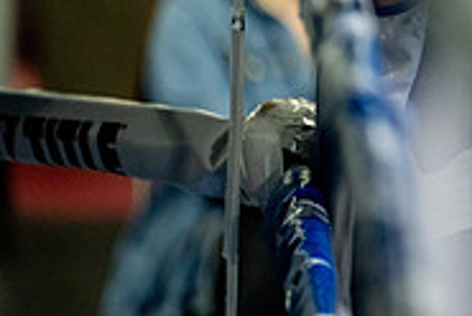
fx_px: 6172
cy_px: -98
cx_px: 684
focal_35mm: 470
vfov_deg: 2.9
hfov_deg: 4.4
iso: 4000
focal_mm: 150
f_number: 2
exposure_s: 1/800
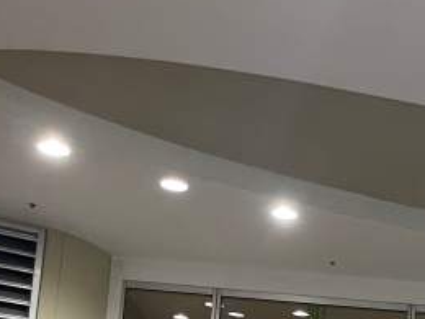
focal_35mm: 80
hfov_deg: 22.9
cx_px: 477
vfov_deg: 17.5
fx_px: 982
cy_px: 393
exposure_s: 1/60
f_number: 1.6
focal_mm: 4.2
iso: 250
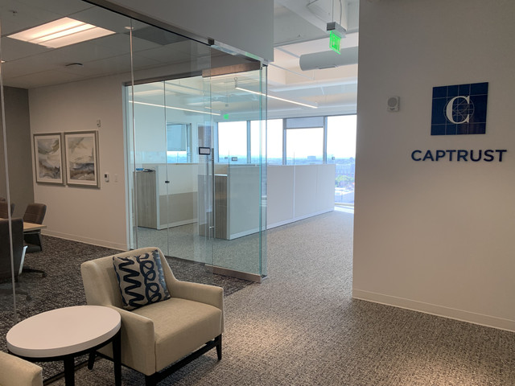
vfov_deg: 53.1
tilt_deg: -5.1
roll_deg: +0.2
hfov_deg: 67.3
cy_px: 193
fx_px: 387
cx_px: 258
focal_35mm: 26
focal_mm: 4.25
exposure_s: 1/121
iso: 40
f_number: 1.8
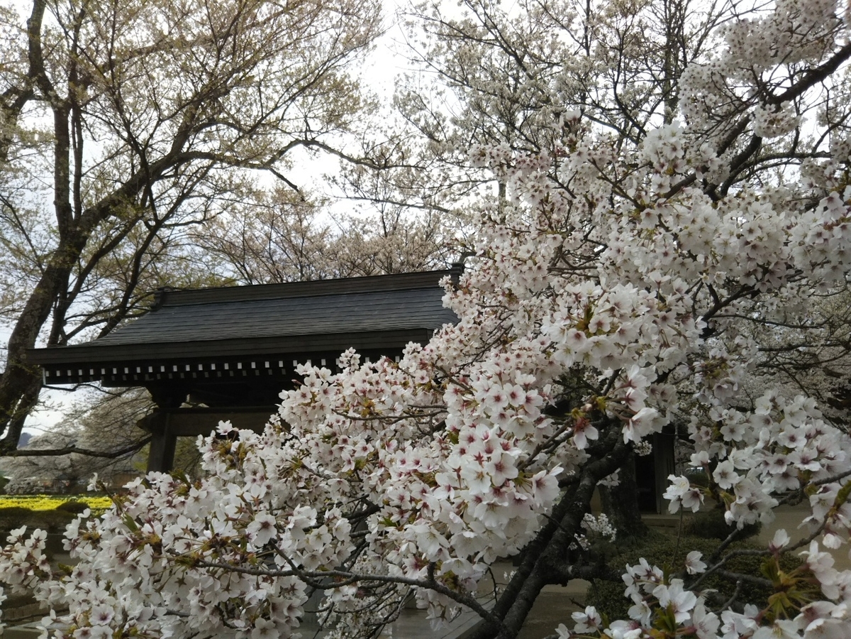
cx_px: 426
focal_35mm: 30
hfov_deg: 60.0
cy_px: 320
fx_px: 738
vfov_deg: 46.8
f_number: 2.2
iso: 25
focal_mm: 4
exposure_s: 1/445
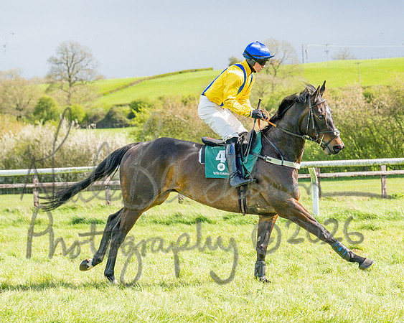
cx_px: 243
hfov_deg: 16.2
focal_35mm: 118
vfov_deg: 13.0
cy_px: 162
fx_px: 1414
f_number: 4
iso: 200
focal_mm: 70
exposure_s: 1/2500
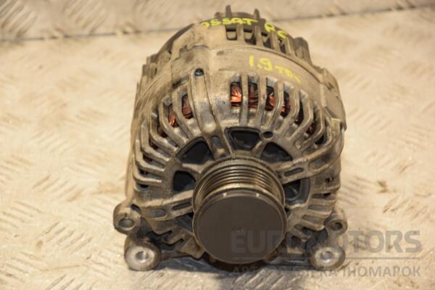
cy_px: 145
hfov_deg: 14.9
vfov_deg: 9.9
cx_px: 218
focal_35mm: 138
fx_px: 1667
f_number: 5.6
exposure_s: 1/100
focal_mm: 92
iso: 800
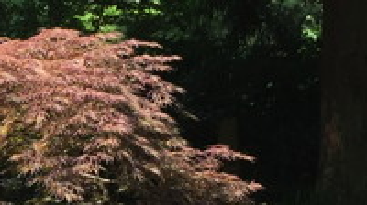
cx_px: -112
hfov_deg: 13.2
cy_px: 335
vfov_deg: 7.5
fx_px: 1536
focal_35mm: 158
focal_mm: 4.15
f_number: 2.2
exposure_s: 1/408
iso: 32
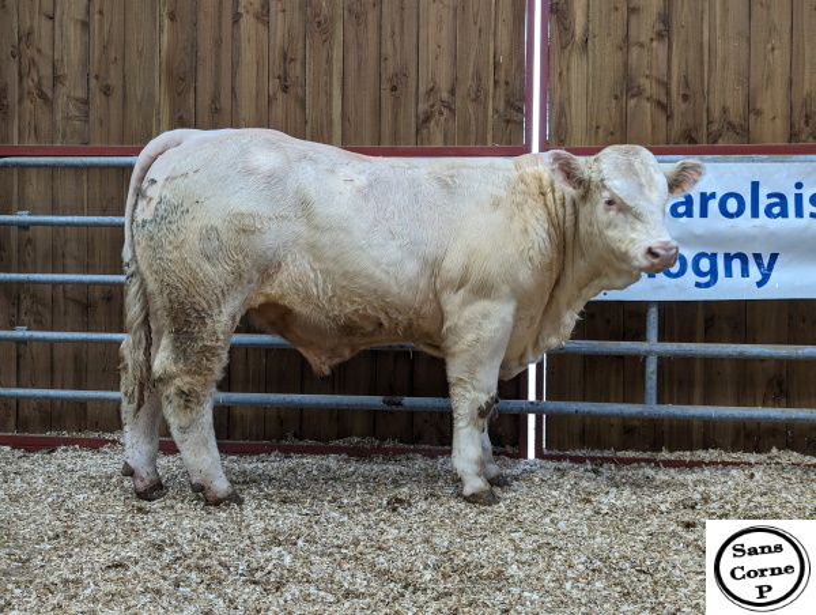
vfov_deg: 30.3
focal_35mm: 48
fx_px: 1133
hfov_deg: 39.6
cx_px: 408
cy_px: 308
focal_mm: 6.81
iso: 60
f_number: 1.85
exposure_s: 1/50
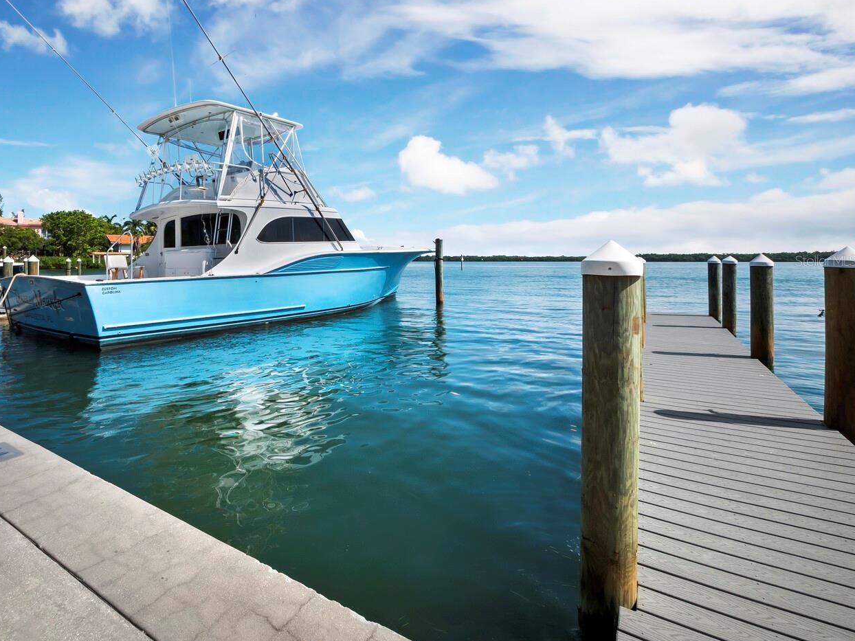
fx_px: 445
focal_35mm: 18
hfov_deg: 85.7
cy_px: 261
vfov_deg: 71.0
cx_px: 310
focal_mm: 7
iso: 400
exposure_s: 1/250
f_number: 10
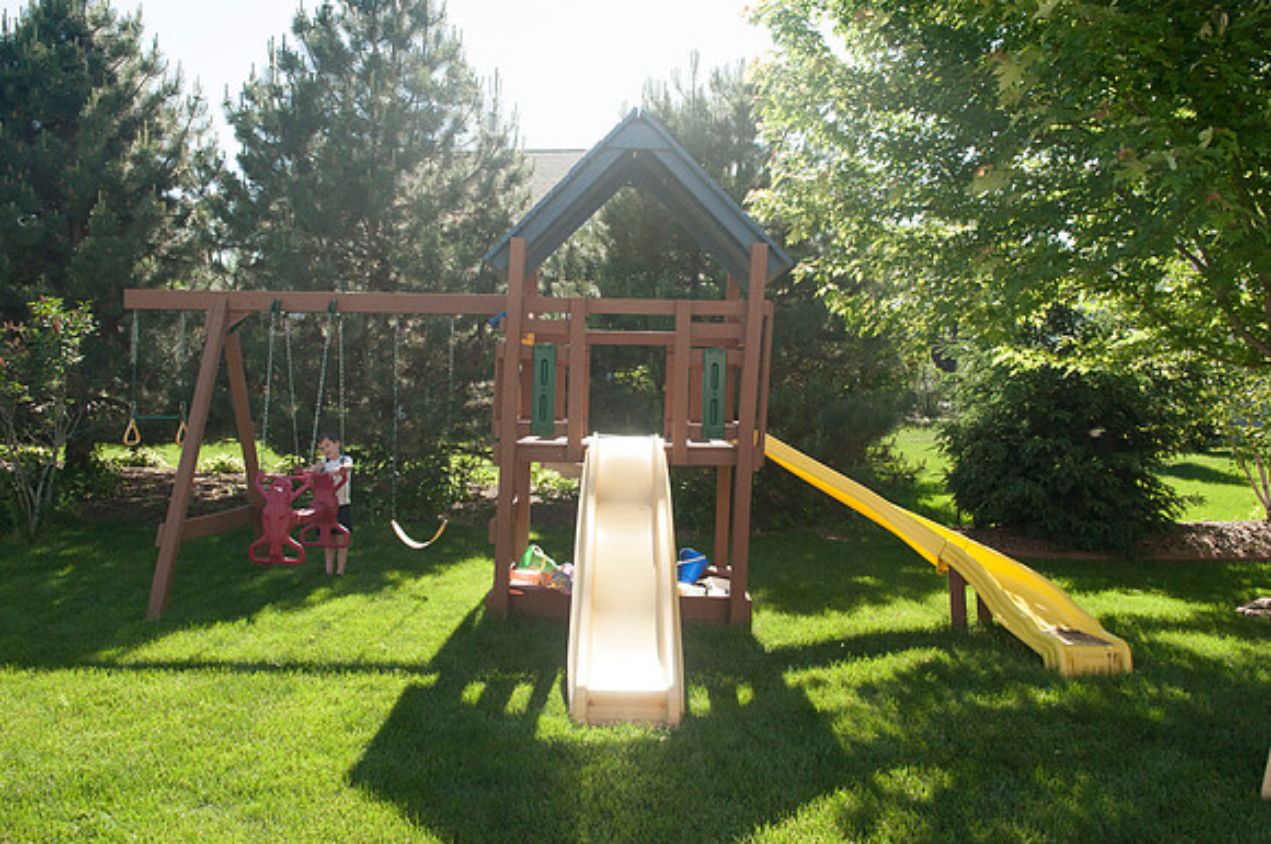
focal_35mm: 27
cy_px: 422
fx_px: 952
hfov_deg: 67.5
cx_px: 636
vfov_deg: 47.8
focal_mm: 18
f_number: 5
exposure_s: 1/2000
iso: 400
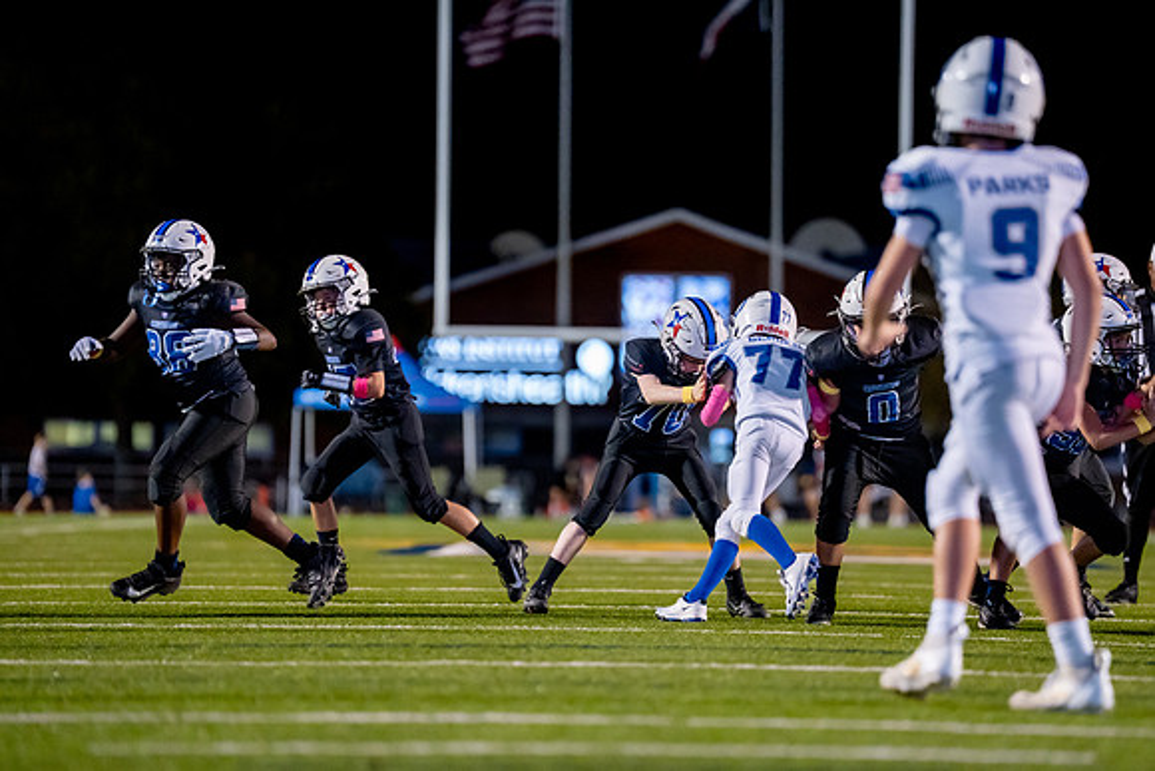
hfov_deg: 9.1
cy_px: 406
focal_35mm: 226
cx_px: 629
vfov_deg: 6.1
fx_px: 7239
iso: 4000
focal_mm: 200
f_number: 2.8
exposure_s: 1/1000
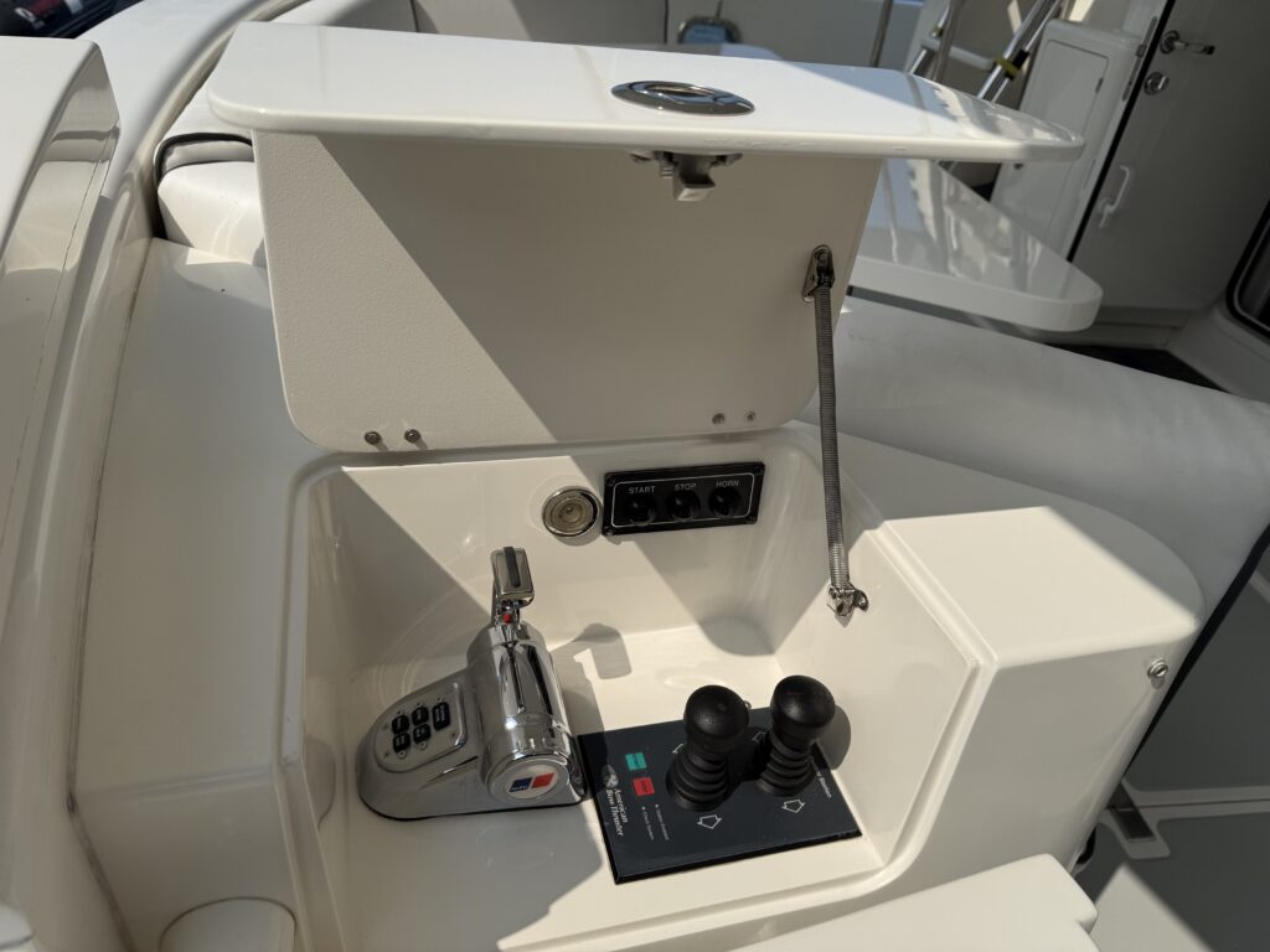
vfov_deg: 56.8
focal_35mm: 24
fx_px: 881
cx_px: 635
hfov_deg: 71.6
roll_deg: -5.7
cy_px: 476
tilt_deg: -32.1
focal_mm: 6.76
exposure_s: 1/10309
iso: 80
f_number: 1.78
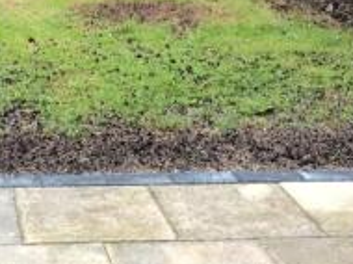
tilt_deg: -15.3
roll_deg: -0.7
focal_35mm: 89
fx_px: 906
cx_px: 81
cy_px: 118
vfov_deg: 16.6
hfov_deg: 21.8
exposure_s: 1/273
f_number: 2.2
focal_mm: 4.15
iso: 32
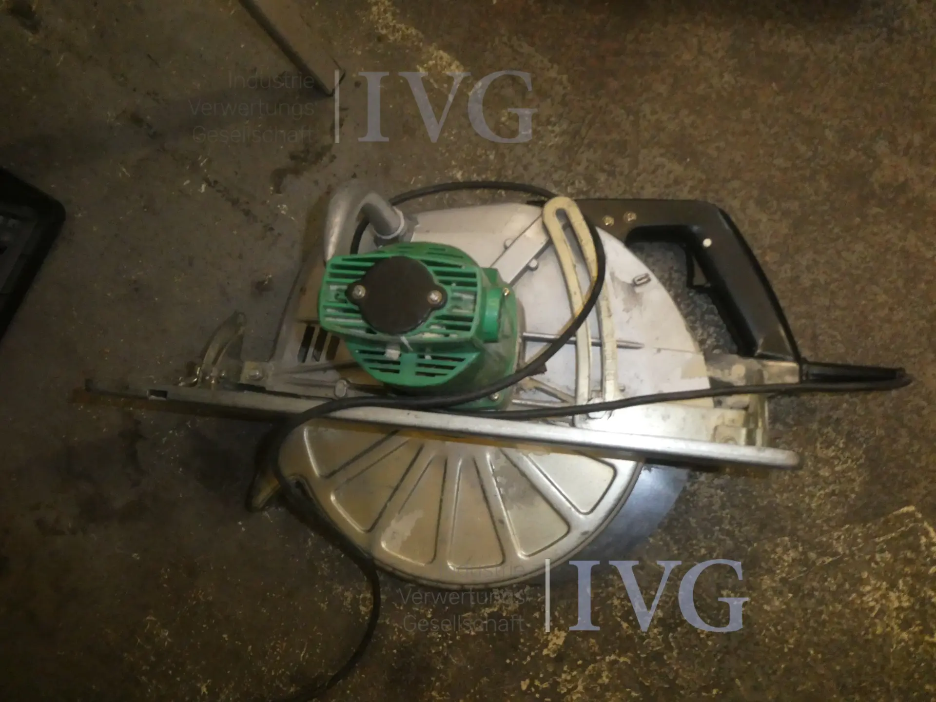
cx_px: 468
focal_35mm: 24
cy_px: 351
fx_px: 649
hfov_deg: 71.6
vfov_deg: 56.8
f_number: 3.3
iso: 800
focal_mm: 4.3
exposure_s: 1/60
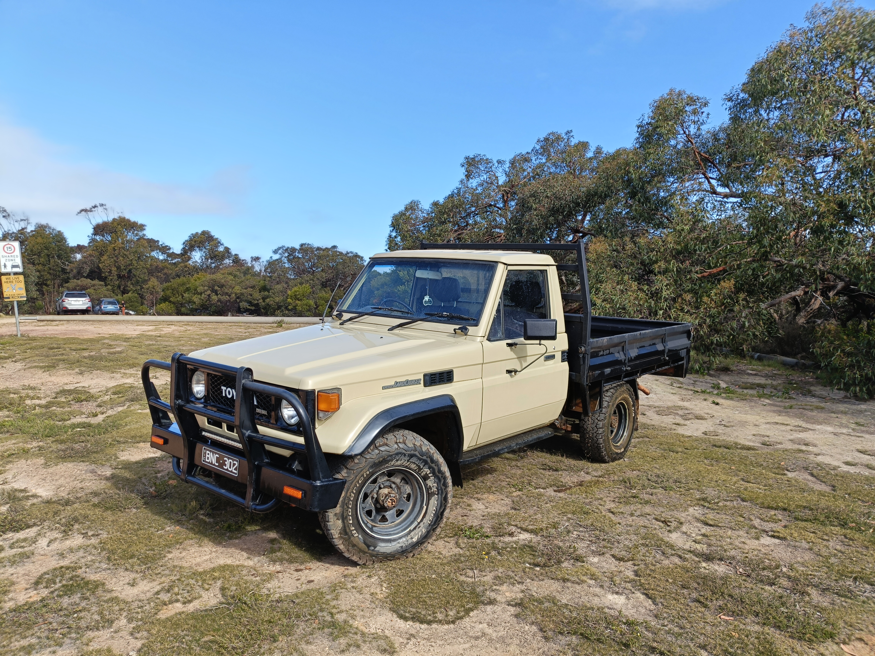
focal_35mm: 25
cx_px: 438
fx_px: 632
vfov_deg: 54.9
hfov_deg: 69.4
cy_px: 328
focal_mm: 4.7
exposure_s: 1/482
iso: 50
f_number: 1.7
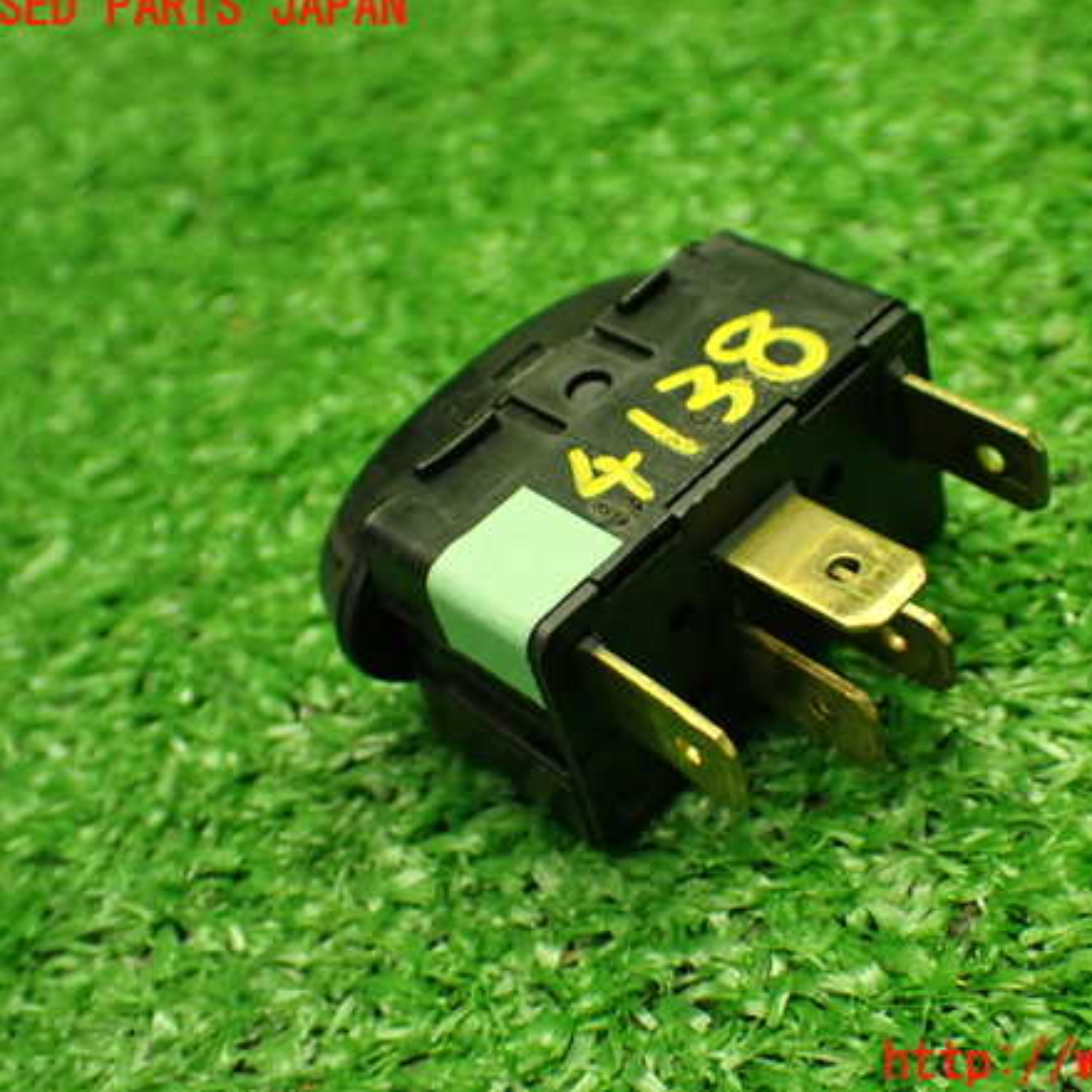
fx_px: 1892
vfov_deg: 32.2
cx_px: 700
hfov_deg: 32.0
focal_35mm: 53
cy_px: 536
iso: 800
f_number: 2.9
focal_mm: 7.84
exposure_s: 1/80
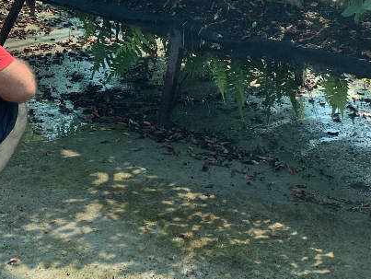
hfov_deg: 29.3
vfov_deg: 21.1
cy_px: -31
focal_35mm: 66
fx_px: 708
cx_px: 143
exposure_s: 1/523
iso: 25
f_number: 1.8
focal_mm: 4.2
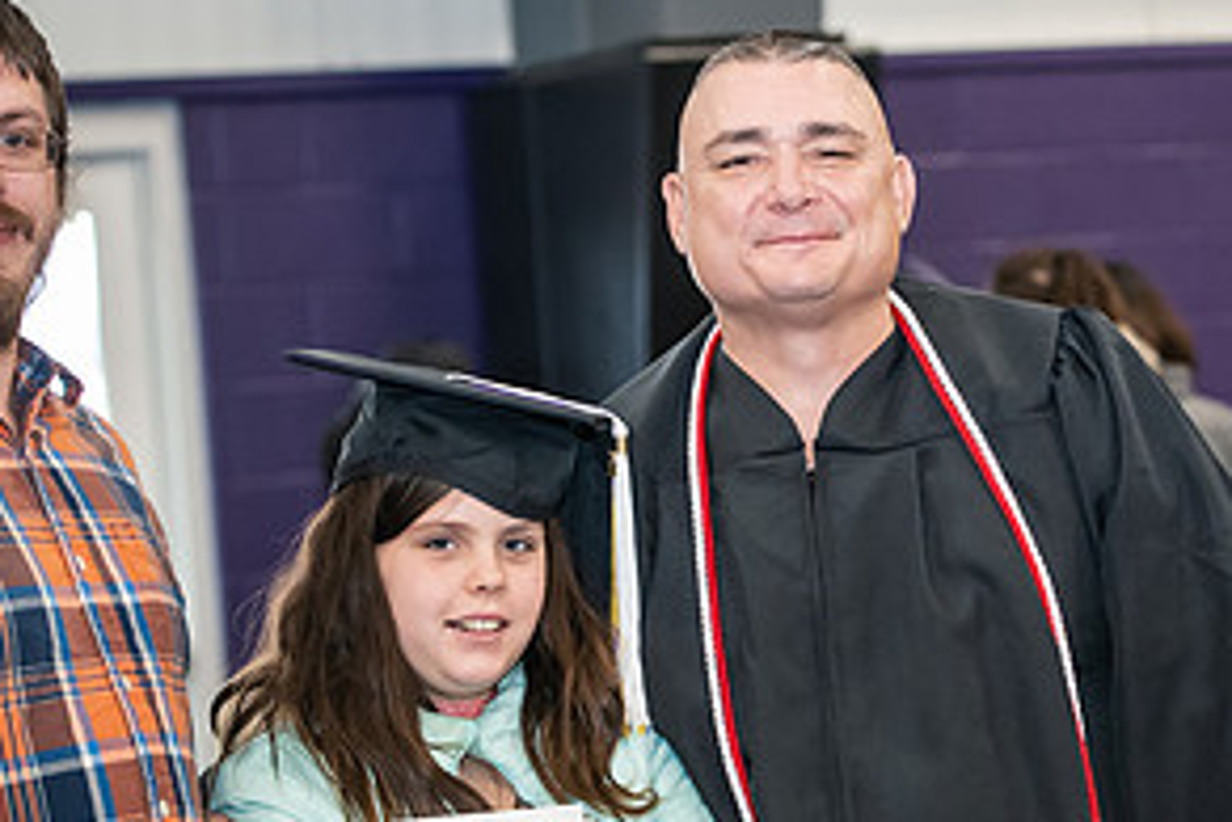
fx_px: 4759
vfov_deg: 9.9
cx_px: 776
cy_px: 525
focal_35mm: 139
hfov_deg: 14.7
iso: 2000
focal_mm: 70
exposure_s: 1/200
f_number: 3.2
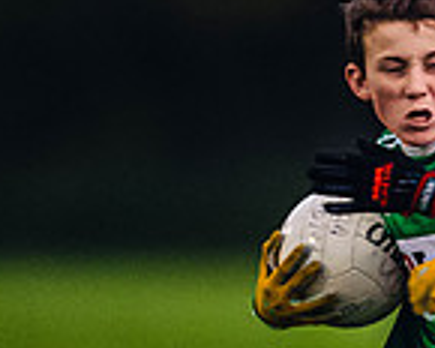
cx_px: 480
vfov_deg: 0.7
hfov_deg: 0.8
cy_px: 342
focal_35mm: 2304
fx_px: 29662
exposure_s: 1/500
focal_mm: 400
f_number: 2.8
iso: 3200
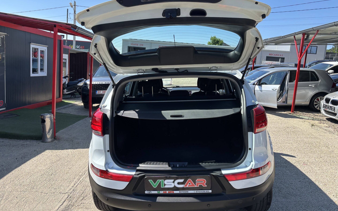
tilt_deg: -8.0
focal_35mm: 28
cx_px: 171
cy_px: 105
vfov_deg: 44.5
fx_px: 258
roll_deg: -4.0
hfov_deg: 66.5
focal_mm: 5.96
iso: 50
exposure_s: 1/1616
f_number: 1.6
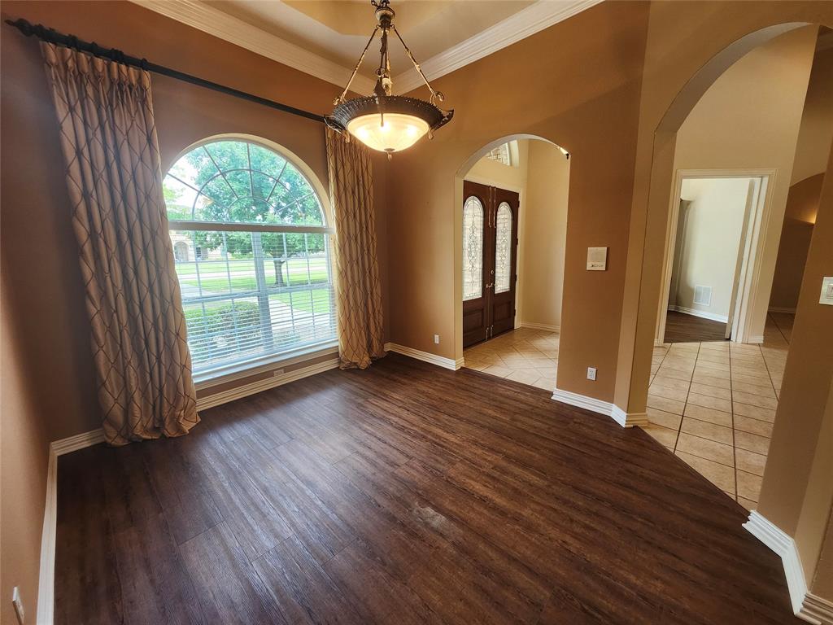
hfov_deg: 106.2
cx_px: 416
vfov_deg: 89.9
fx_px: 313
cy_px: 312
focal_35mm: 13
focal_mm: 1.74
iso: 80
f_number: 2.2
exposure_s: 1/60
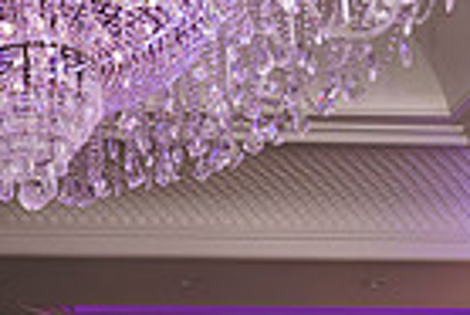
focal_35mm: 100
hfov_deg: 18.7
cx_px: -162
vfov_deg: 12.6
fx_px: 1307
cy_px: 550
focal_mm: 24
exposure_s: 1/200
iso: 1250
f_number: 2.8
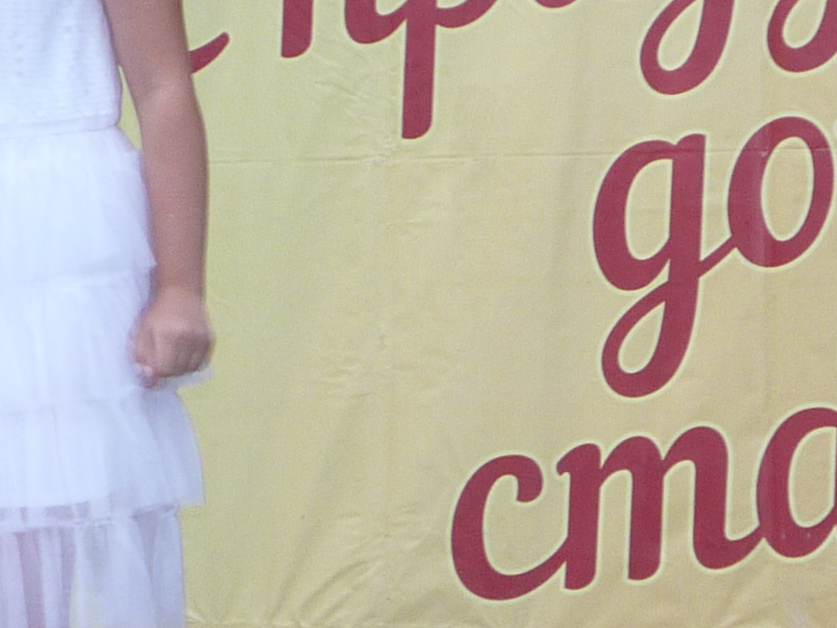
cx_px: 720
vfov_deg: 12.1
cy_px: 233
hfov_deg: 16.0
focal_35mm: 122
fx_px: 2950
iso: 100
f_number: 3.3
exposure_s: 1/30
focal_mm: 5.2
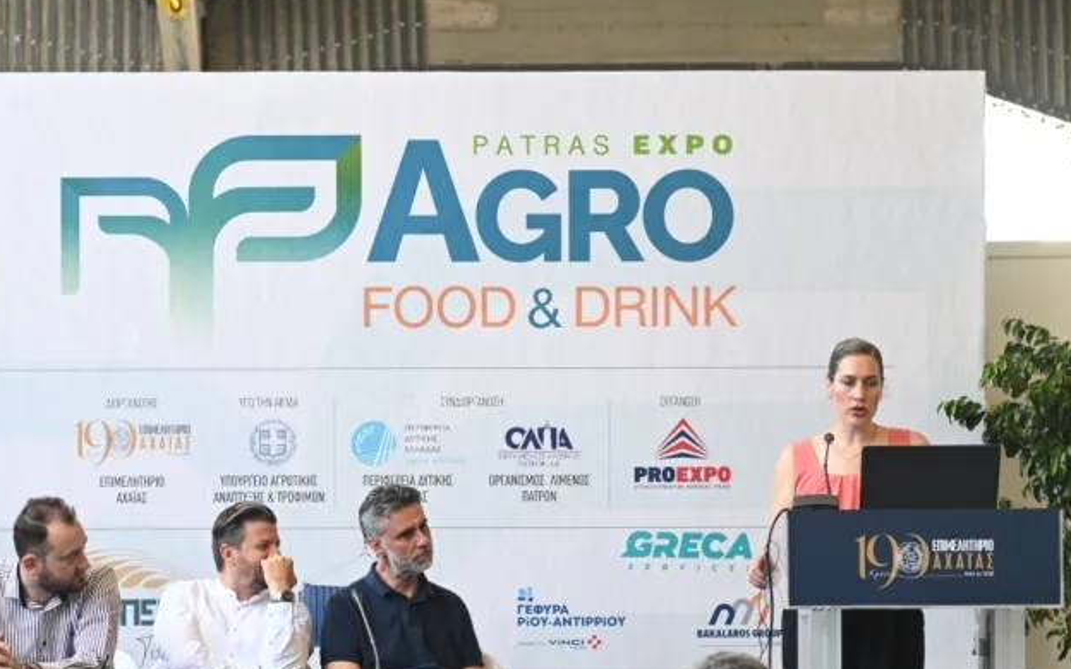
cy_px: 538
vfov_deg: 11.2
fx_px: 3415
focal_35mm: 117
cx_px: 390
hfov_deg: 17.8
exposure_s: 1/320
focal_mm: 70
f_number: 3.5
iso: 800
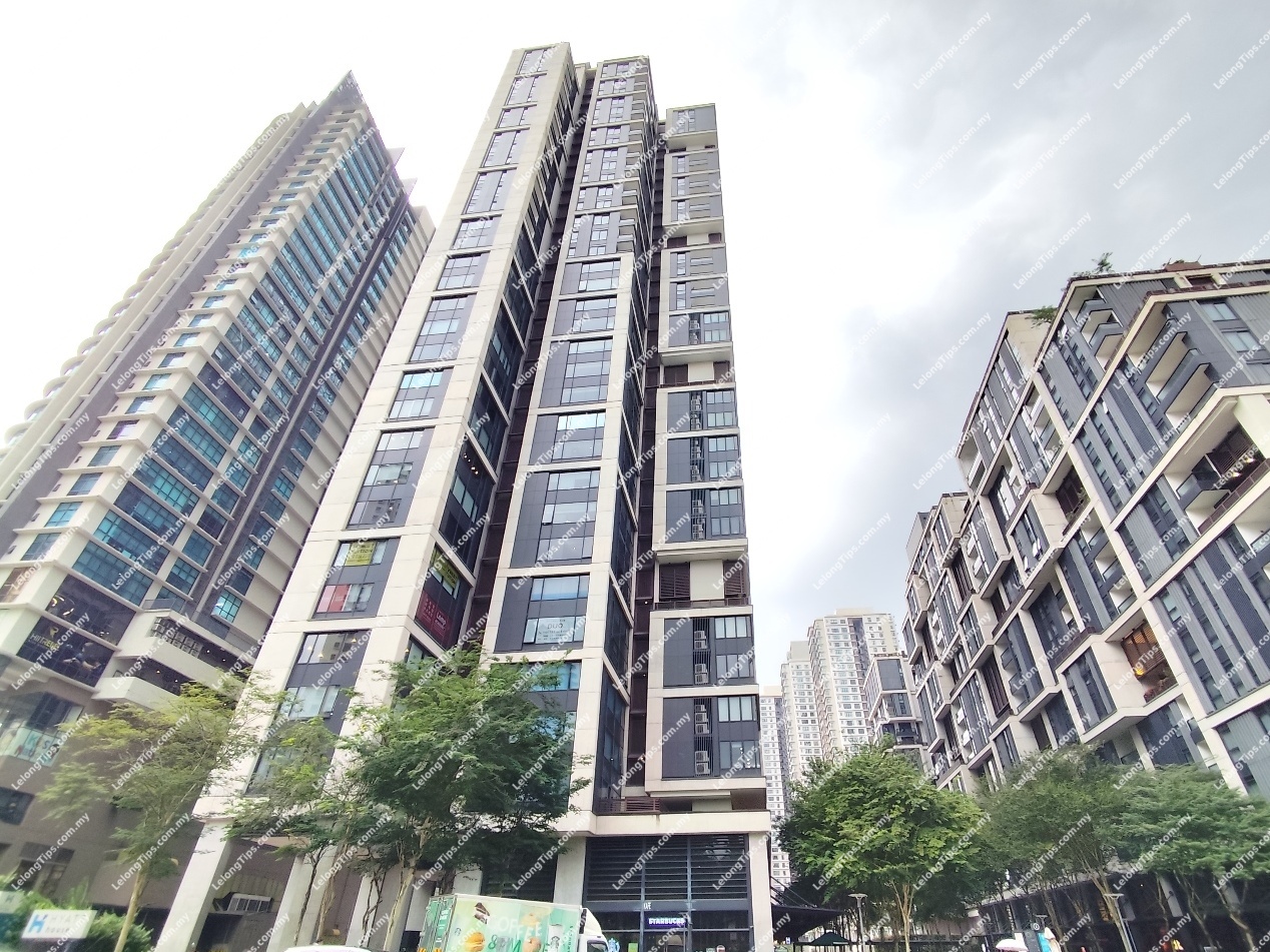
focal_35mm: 16
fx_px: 587
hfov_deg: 94.5
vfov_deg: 78.1
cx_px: 635
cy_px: 476
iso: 50
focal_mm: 1.65
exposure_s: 1/146
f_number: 2.2
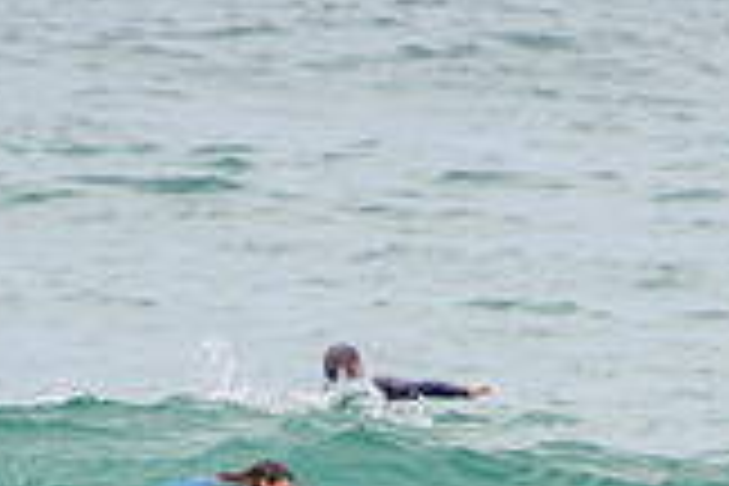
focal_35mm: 1965
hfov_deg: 1.0
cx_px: 198
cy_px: 601
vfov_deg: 0.7
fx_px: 39788
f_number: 5.6
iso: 200
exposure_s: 1/2000
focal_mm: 400
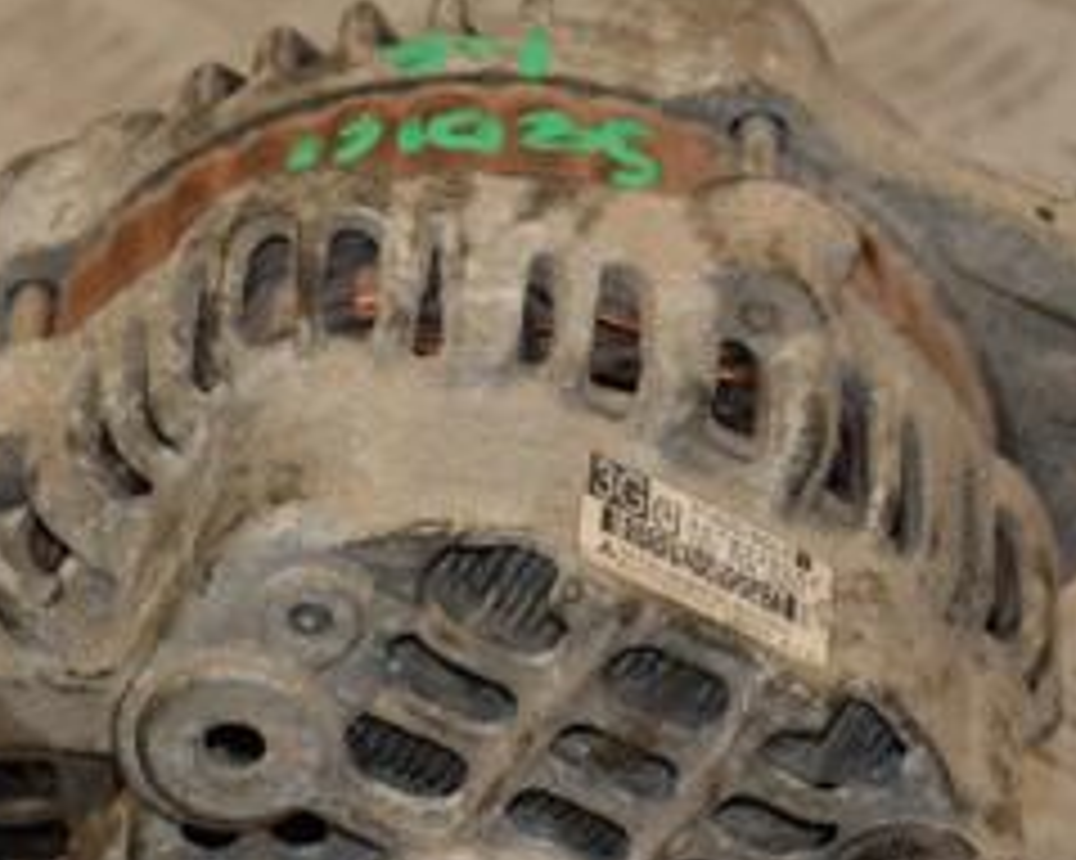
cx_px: 500
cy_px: 495
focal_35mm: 233
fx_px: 7417
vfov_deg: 6.6
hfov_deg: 8.3
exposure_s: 1/160
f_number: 5.3
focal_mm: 66
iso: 800
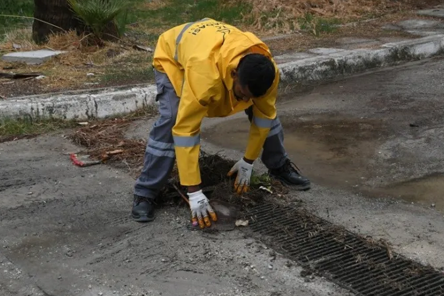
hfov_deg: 27.7
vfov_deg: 18.7
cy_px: 114
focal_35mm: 73
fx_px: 900
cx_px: 226
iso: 400
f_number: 4
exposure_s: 1/640
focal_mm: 32
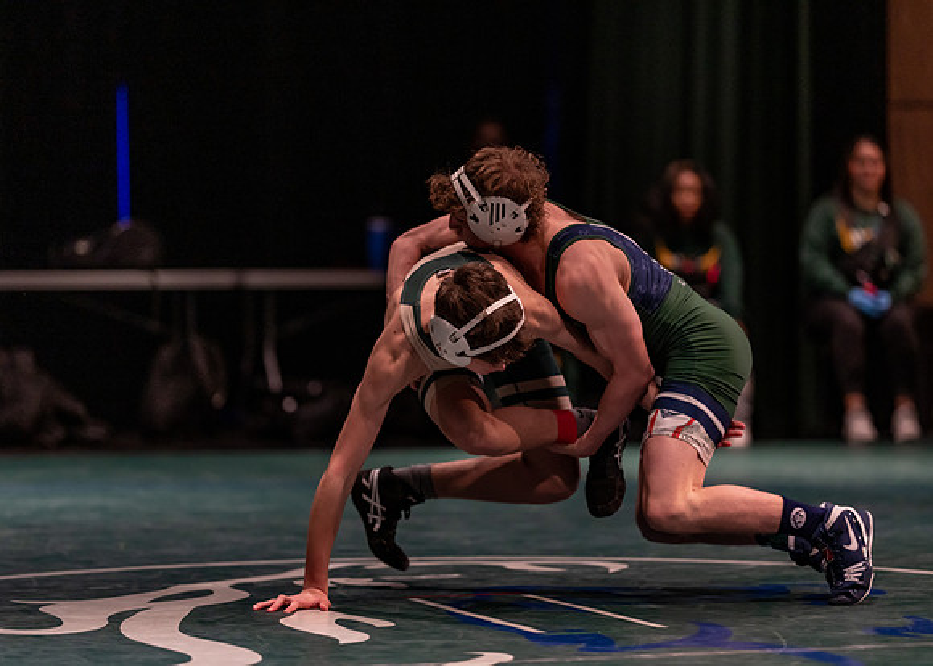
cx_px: 466
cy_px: 333
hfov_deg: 14.2
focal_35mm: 141
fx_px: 3747
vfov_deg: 10.2
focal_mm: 135
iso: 2000
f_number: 1.8
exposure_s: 1/800
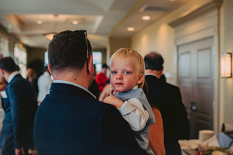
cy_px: 78
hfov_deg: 39.6
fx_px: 324
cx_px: 116
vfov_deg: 27.0
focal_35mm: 50
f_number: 2.8
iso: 250
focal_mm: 50
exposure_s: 1/320
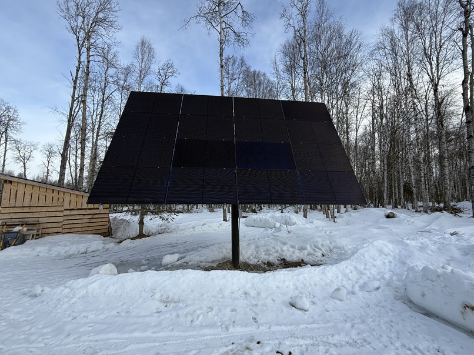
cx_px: 237
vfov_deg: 85.6
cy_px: 178
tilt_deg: +4.8
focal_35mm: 14
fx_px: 192
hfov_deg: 102.1
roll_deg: -0.2
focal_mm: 2.22
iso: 50
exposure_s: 1/372
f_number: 2.2
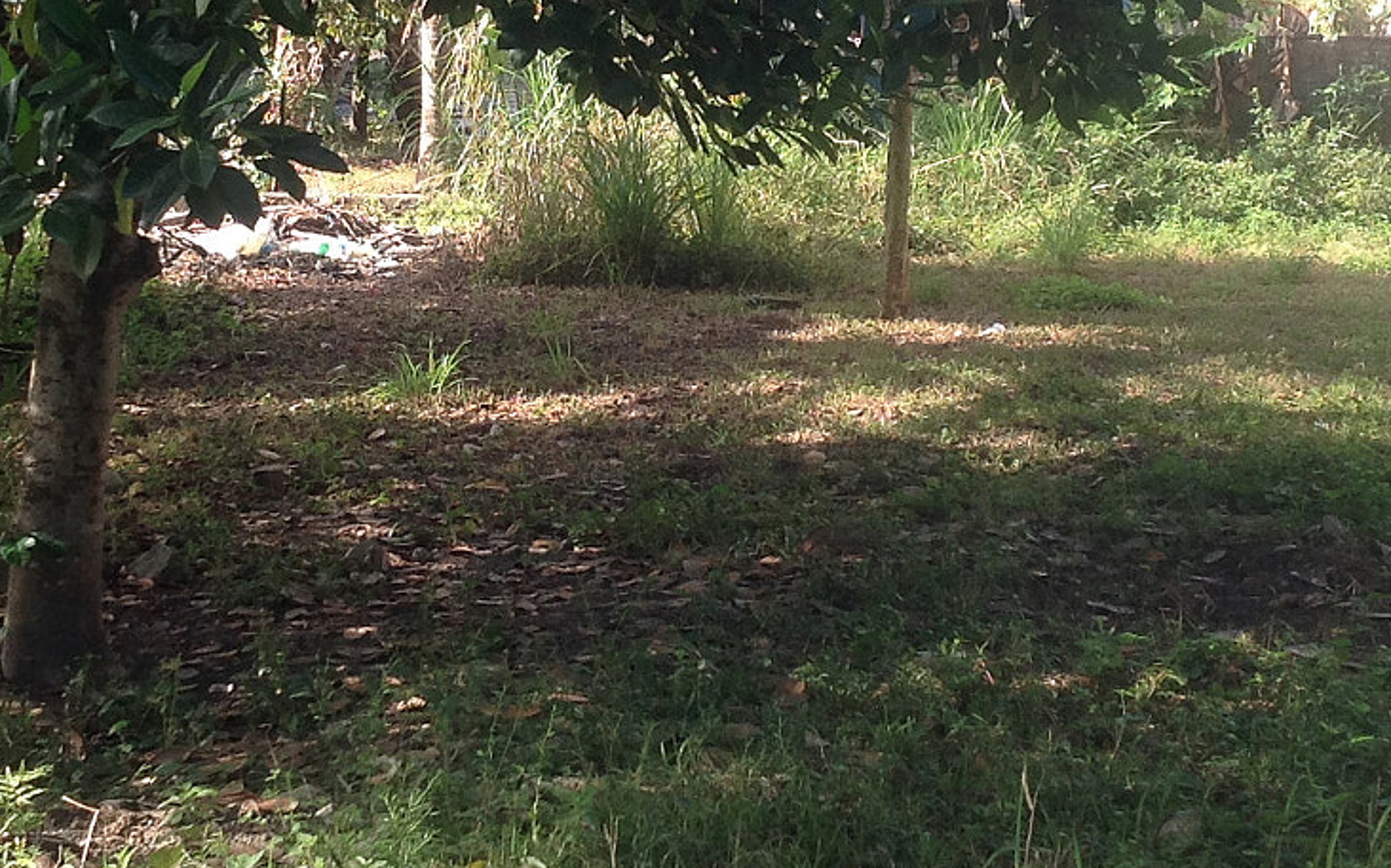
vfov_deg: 16.0
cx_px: 764
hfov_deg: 25.5
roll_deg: -2.8
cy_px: 223
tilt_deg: -3.5
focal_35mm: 81
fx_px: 3070
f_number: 2.4
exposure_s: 1/263
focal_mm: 4.28
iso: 50
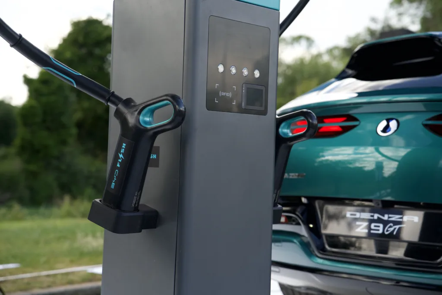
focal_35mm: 70
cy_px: 148
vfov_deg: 19.5
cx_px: 221
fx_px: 860
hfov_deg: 28.8
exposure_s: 1/200
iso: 320
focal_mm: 70
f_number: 4
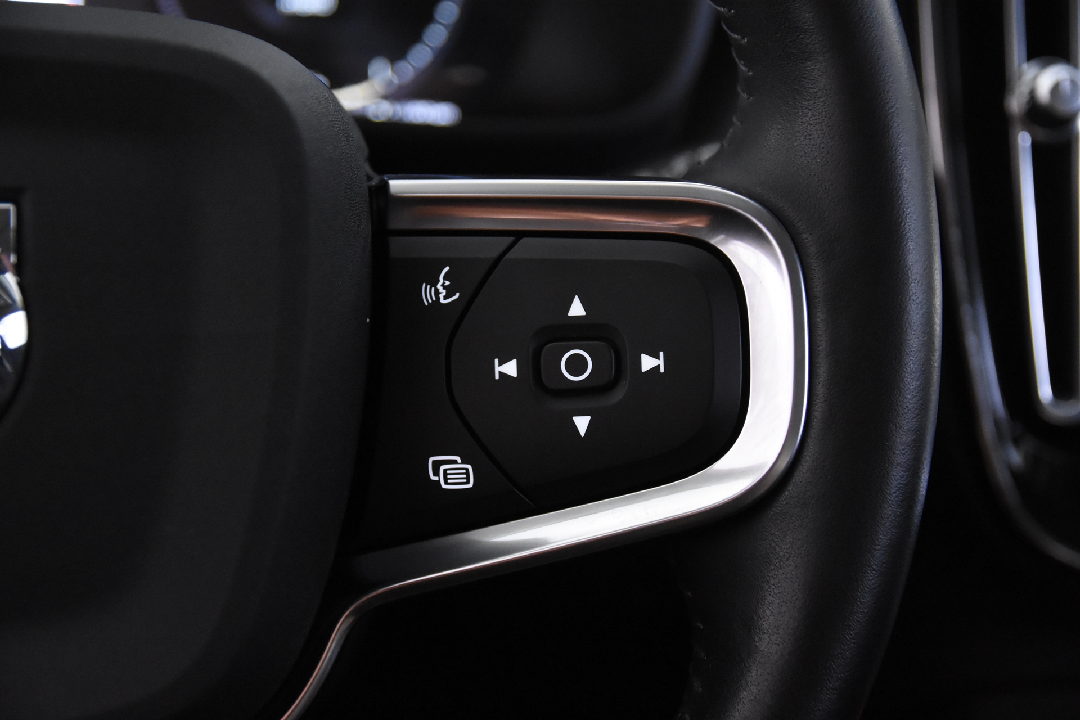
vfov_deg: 20.2
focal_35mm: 68
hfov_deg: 29.9
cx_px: 540
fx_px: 2025
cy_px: 360
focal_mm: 45
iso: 5000
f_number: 3.5
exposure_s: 1/80
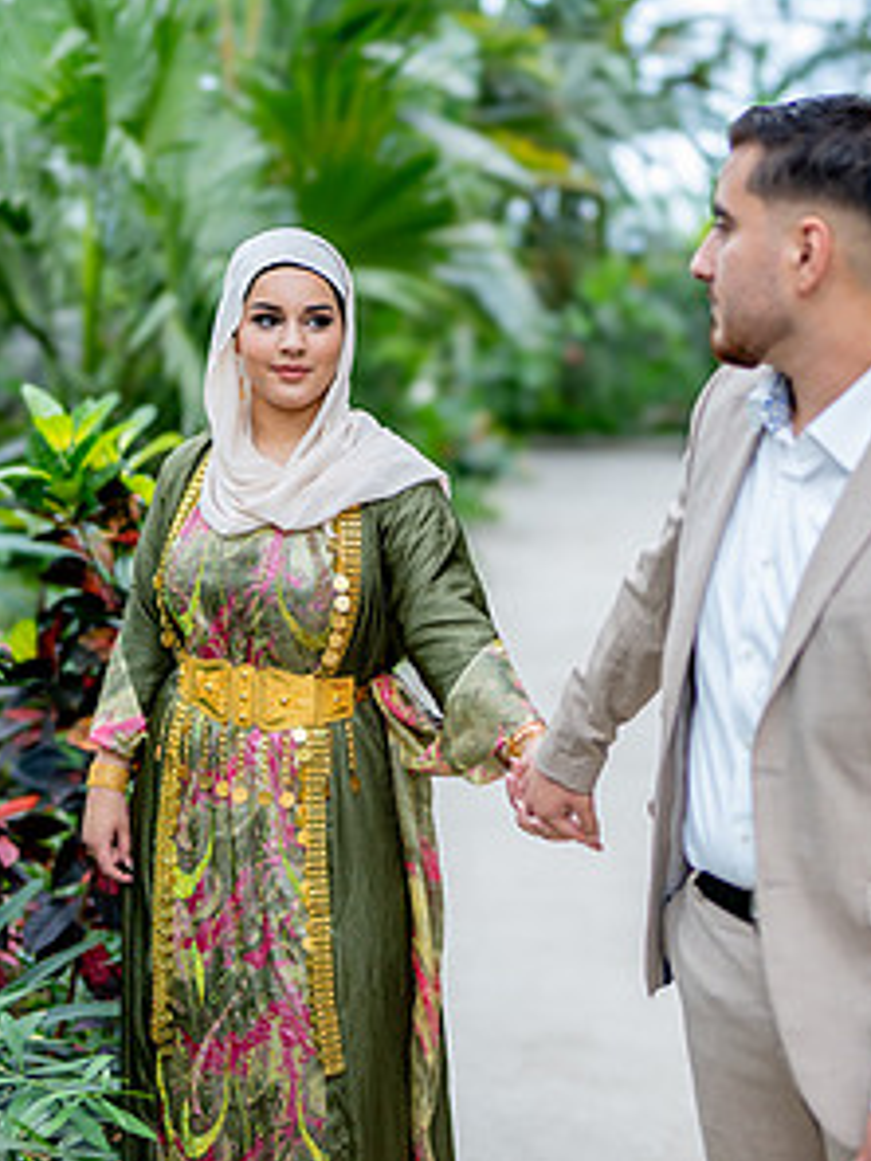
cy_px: 692
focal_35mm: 66
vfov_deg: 29.3
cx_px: 498
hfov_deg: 22.2
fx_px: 2214
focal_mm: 35
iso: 200
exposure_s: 1/800
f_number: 1.2
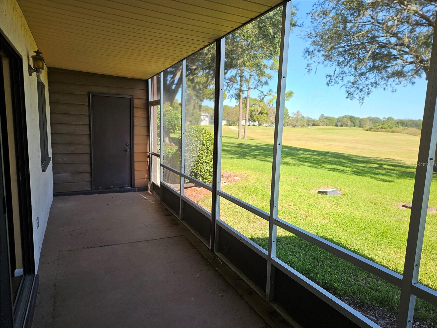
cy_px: 164
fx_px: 290
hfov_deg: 73.9
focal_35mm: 23
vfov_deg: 58.9
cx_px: 218
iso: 25
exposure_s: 1/282
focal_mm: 5.4
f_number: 1.8
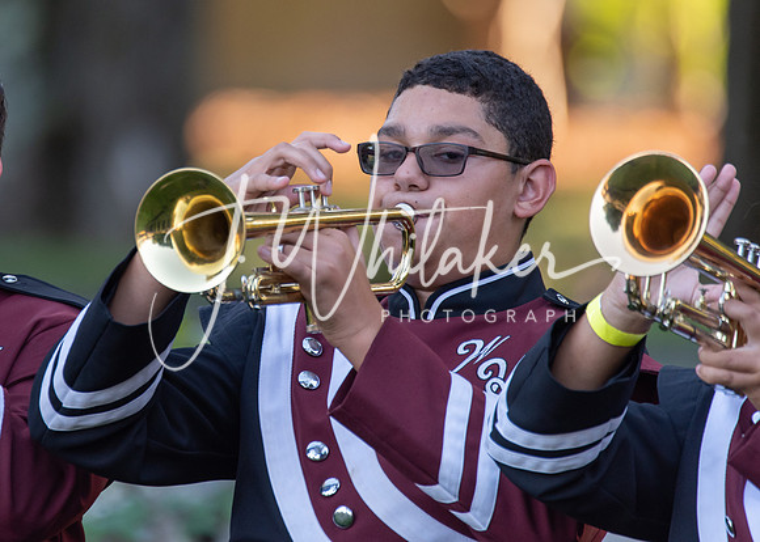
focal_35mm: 874
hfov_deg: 2.3
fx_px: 18851
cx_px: 258
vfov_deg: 1.6
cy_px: 165
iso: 800
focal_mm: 600
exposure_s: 1/250
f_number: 6.3
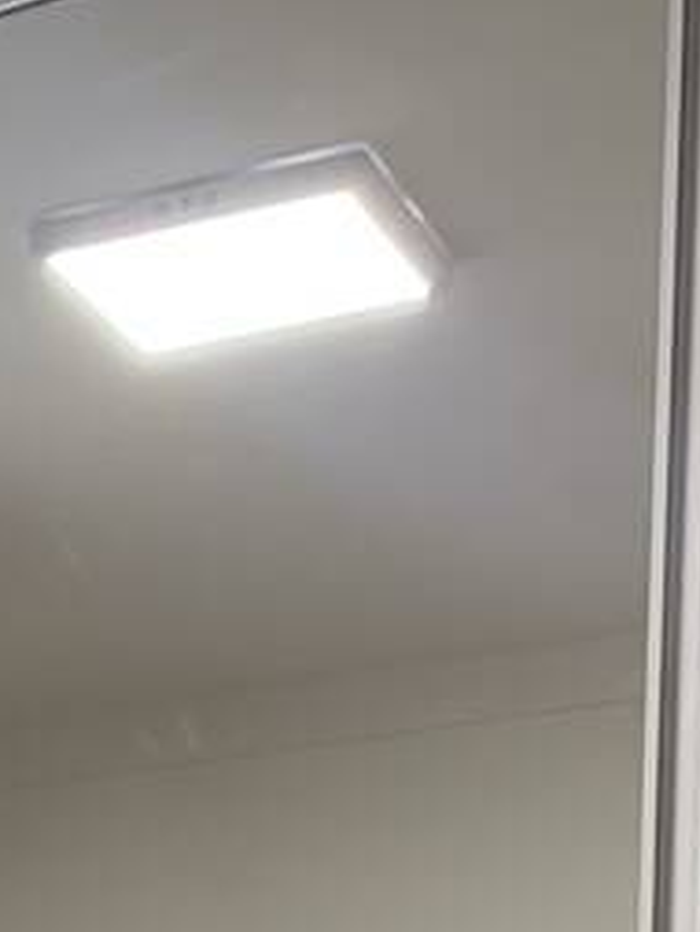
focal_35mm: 111
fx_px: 2990
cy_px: 1835
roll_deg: +0.4
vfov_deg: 14.7
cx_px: -472
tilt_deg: -4.7
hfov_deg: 12.4
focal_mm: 4.25
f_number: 1.8
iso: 64
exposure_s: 1/60
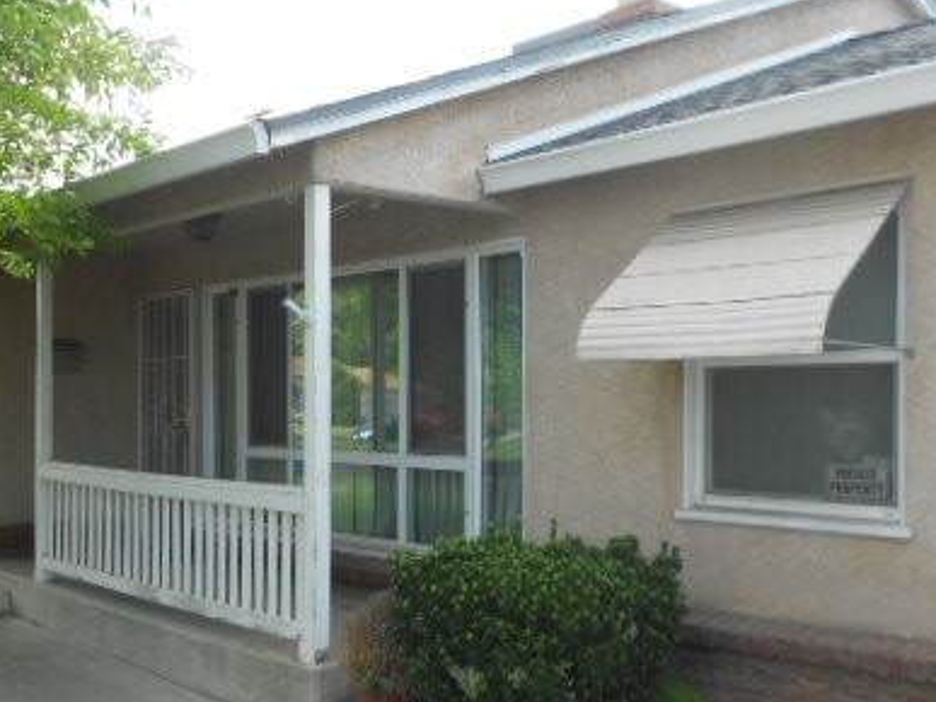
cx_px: 423
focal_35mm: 43
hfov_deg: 43.8
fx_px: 1162
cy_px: 395
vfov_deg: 33.5
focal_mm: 4.6
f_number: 3.2
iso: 80
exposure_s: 1/200
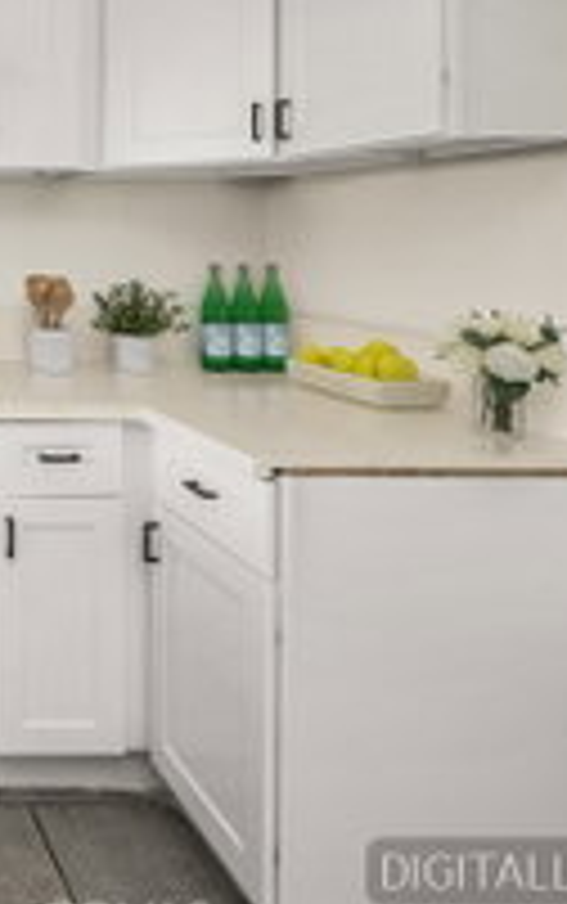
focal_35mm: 34
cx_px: -232
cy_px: 234
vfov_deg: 54.2
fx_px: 839
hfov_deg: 28.2
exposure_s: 1/40
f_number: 5.6
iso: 125
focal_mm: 14
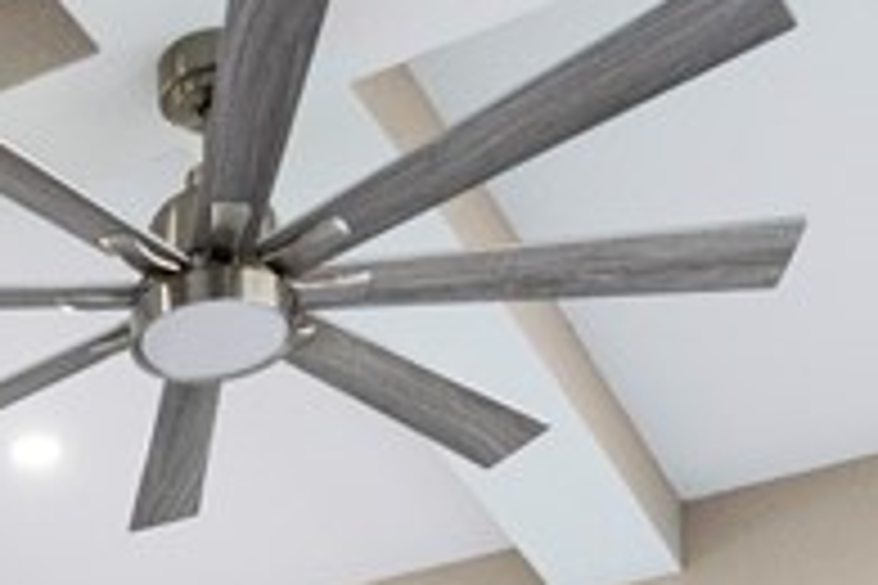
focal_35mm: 89
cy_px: 1359
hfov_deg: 21.1
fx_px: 2170
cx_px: -203
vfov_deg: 12.4
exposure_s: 1/160
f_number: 4
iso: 500
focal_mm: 16
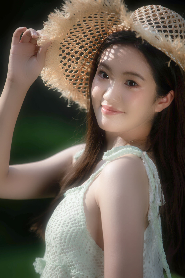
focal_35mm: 189
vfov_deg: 10.9
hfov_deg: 7.3
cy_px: 139
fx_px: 1457
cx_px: 92
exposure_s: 1/1250
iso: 100
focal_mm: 190
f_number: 2.8
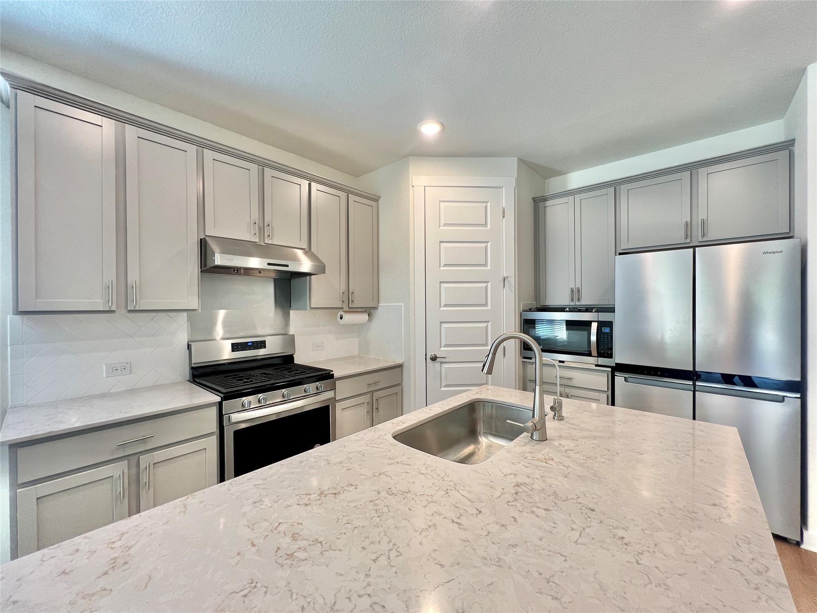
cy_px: 306
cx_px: 408
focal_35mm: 13
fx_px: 307
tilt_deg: -0.3
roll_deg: +0.0
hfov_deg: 106.2
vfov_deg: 89.9
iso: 200
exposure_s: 1/120
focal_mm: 1.57
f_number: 1.8
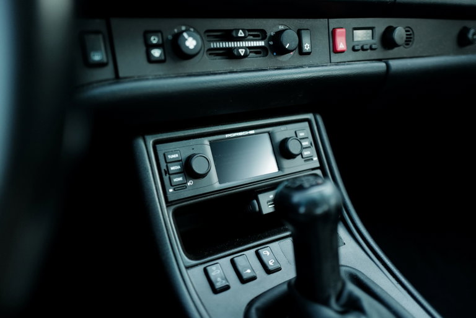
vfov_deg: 46.5
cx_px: 238
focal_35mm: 28
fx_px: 370
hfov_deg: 65.4
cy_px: 159
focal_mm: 28
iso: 400
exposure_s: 1/50
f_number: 1.7
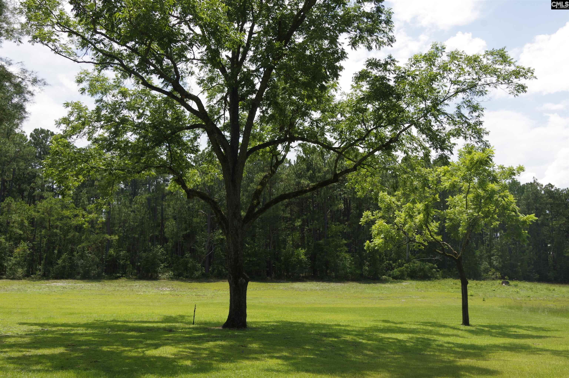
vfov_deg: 36.8
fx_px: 568
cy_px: 189
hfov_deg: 53.2
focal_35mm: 36
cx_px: 284
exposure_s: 1/160
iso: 200
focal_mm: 24
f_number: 13
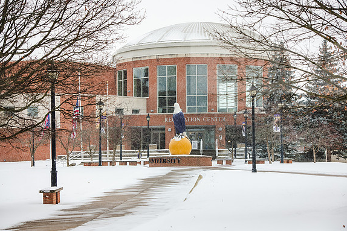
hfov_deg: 20.2
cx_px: 172
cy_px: 116
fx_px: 974
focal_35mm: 101
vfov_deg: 13.6
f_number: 5.6
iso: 320
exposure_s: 1/160
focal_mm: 100
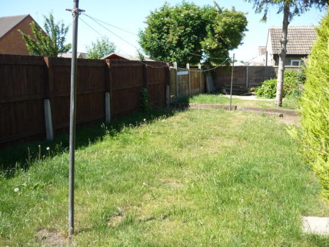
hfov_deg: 55.4
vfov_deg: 42.9
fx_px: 314
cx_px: 164
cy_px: 124
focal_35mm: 33
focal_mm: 5.5
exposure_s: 1/400
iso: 100
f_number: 2.8
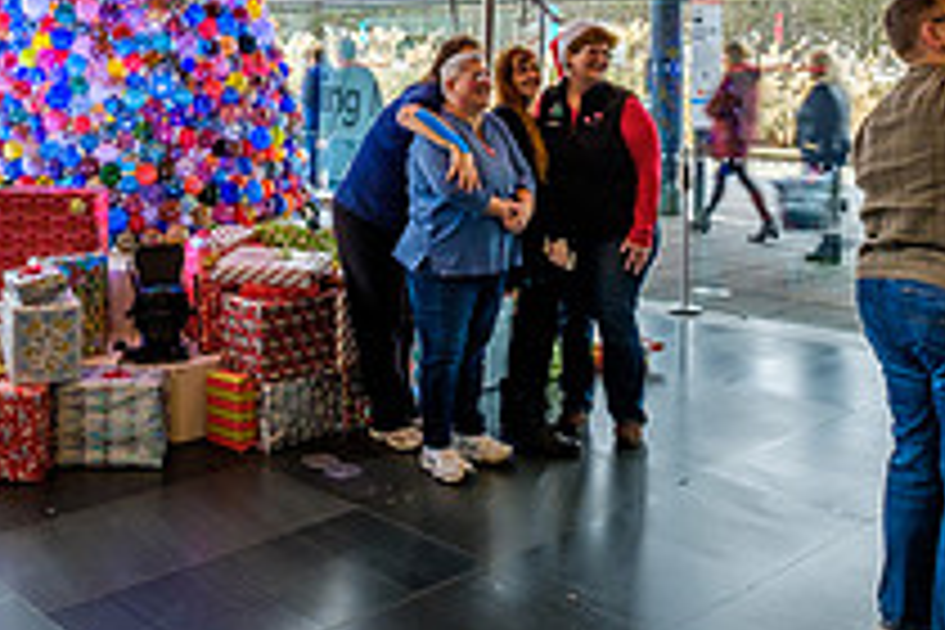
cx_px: 323
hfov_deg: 43.9
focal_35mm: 44
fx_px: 1155
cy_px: 66
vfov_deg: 29.3
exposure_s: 1/10
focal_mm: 10
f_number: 8
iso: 200
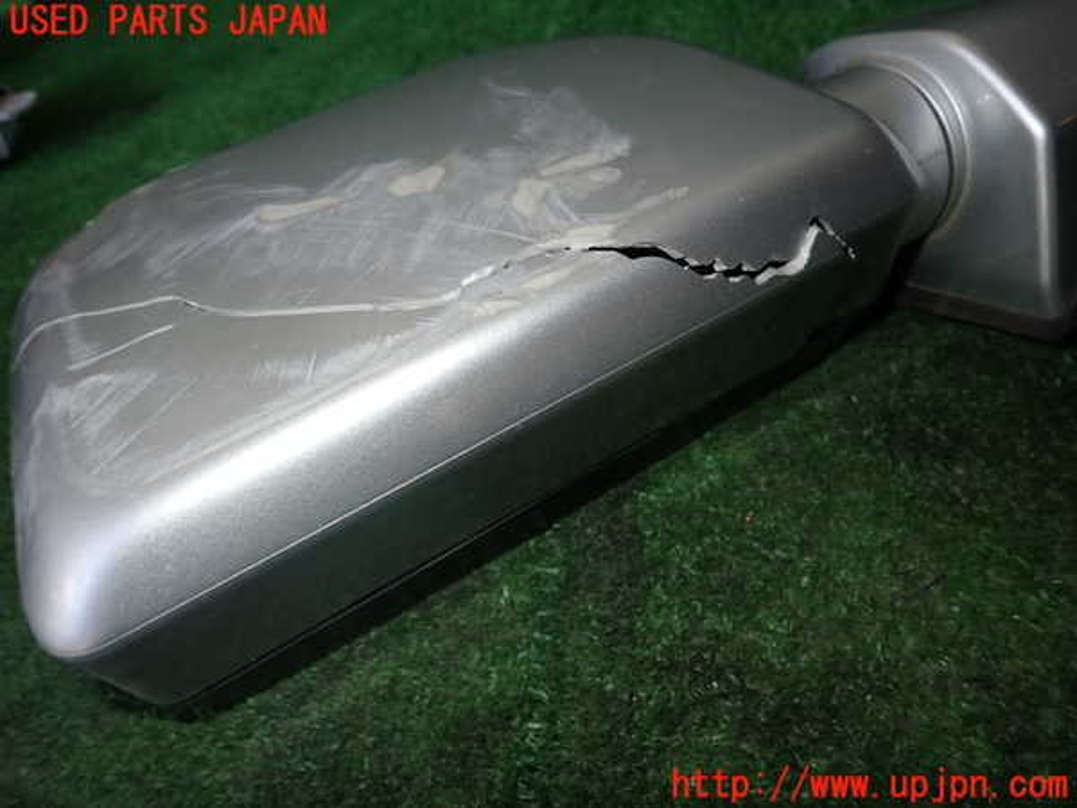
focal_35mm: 25
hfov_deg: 69.4
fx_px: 778
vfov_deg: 54.9
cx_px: 538
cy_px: 404
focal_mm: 4.5
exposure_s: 1/30
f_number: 5.6
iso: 200
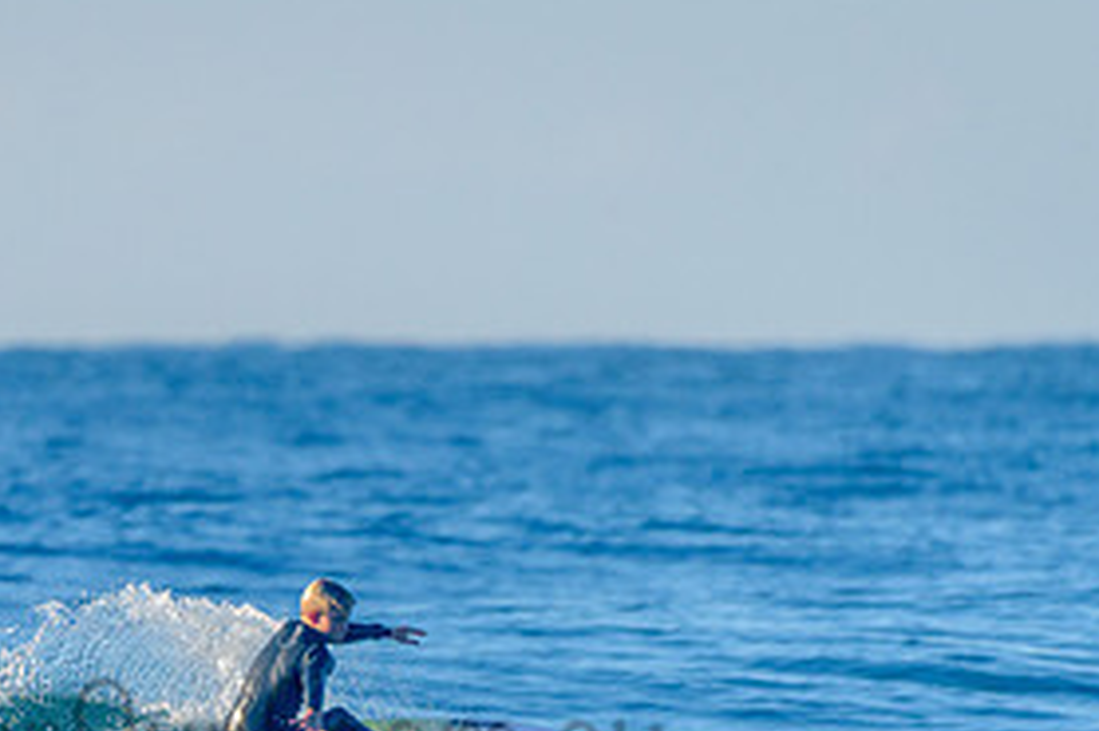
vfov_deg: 1.3
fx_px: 31851
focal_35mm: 1044
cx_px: 245
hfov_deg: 2.0
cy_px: 705
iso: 400
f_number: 5.6
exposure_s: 1/2000
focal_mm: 500
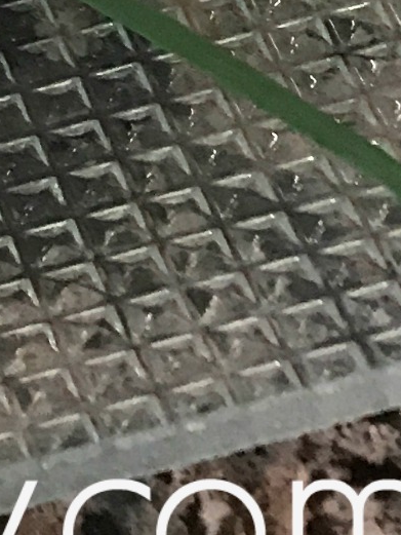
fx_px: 2594
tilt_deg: -56.4
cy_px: -832
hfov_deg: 7.9
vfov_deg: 10.0
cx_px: -711
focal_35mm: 168
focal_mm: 3.99
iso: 64
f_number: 1.8
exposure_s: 1/15
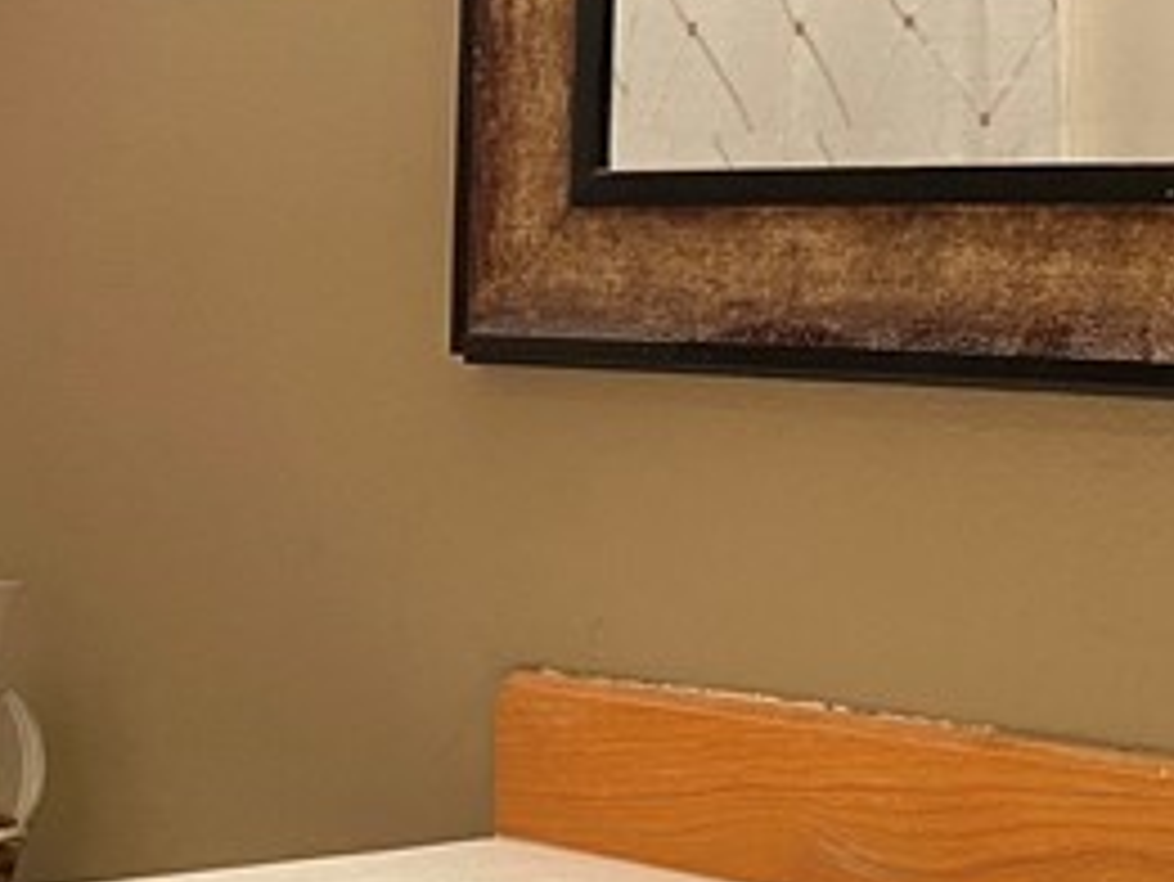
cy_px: 724
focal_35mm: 102
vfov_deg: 14.4
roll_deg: +1.1
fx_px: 3461
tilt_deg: -6.6
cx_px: -261
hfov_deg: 18.2
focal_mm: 4.25
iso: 80
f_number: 1.8
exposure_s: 1/60
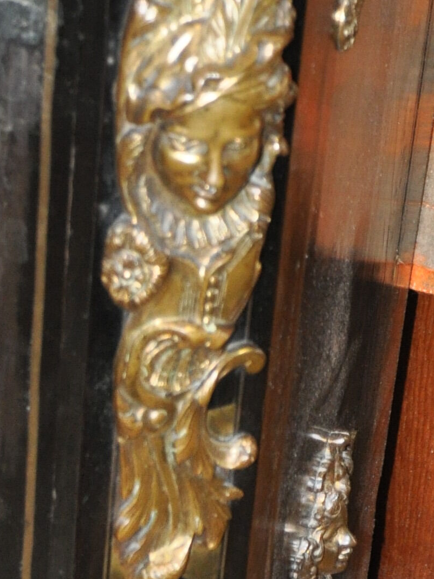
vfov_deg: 12.2
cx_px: -245
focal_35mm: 162
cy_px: 355
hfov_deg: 8.9
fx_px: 2708
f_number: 4
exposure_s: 1/60
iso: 800
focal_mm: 28
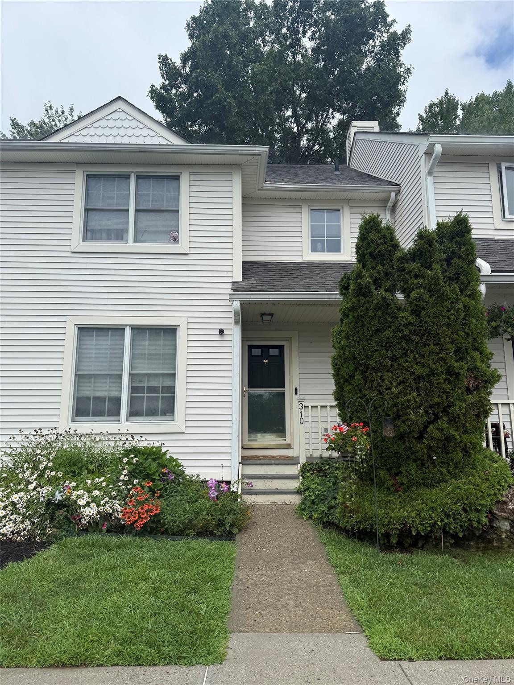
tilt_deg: +10.3
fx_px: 475
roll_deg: -0.3
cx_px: 257
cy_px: 342
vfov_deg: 71.6
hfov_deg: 56.8
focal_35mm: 24
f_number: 1.78
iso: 80
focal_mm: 6.76
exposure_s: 1/5319
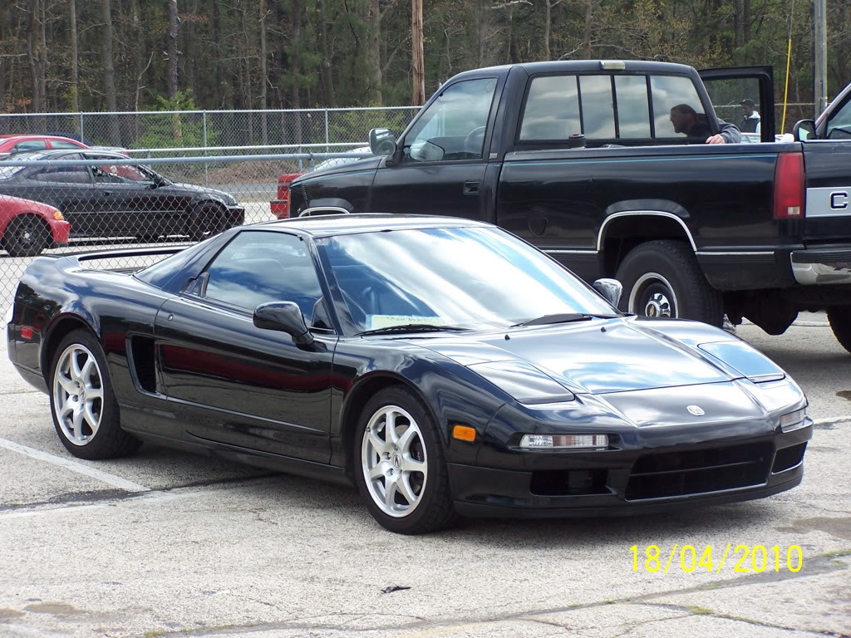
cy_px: 319
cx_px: 426
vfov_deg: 12.7
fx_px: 2876
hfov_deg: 16.8
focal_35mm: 117
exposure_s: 1/350
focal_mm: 19.4
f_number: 3.2
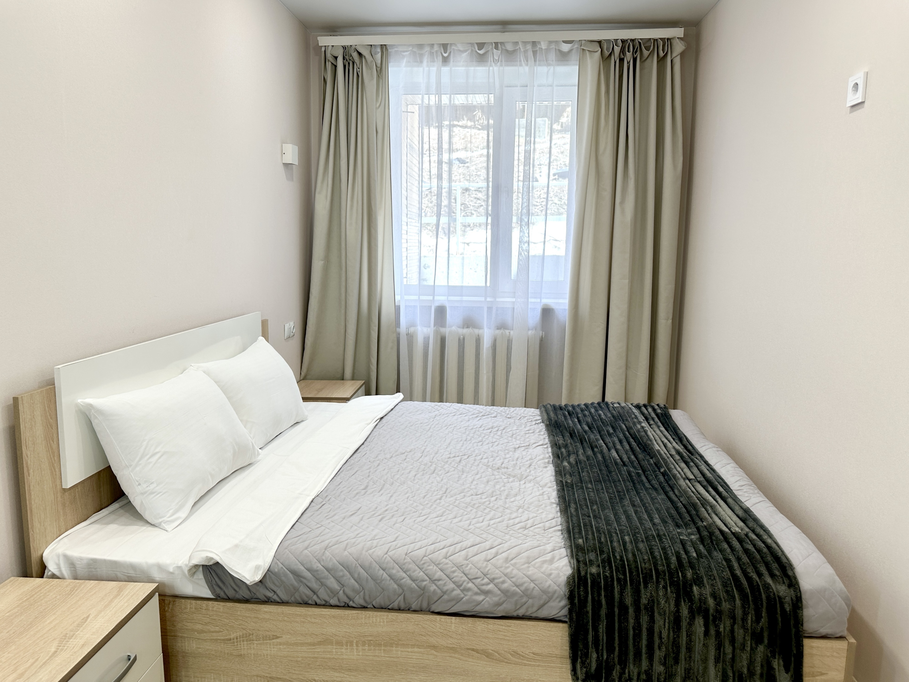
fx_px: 630
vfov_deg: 56.8
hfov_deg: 71.6
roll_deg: +0.0
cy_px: 341
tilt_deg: -8.3
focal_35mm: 24
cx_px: 454
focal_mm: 6.86
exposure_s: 1/132
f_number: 1.78
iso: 64
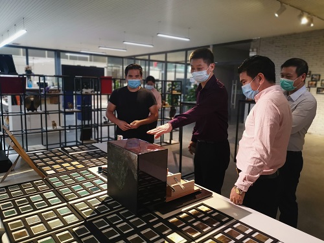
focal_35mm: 27
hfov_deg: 65.3
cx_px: 162
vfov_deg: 51.4
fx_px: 253
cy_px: 122
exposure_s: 1/50
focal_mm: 4.75
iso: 250
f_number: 1.8
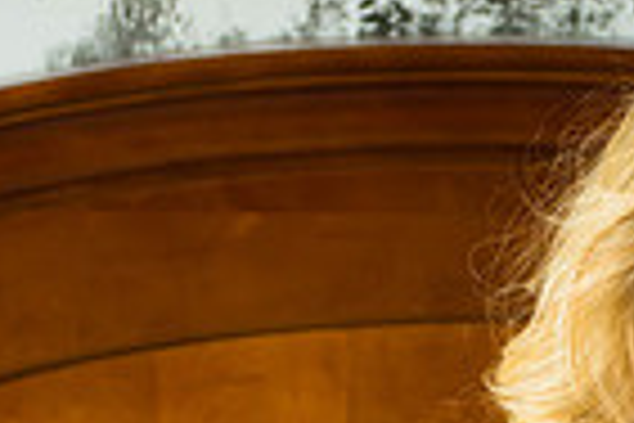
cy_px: 709
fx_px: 3434
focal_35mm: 195
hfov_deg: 10.4
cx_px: 662
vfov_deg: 6.9
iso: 400
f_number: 5
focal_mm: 42
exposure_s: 1/80
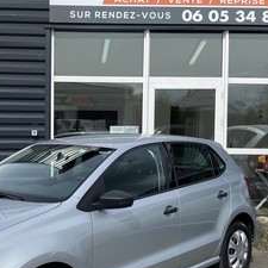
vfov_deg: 32.8
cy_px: 147
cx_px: 85
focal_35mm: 52
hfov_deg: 32.5
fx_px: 455
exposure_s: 1/3846
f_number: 1.8
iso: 32
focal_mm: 4.25
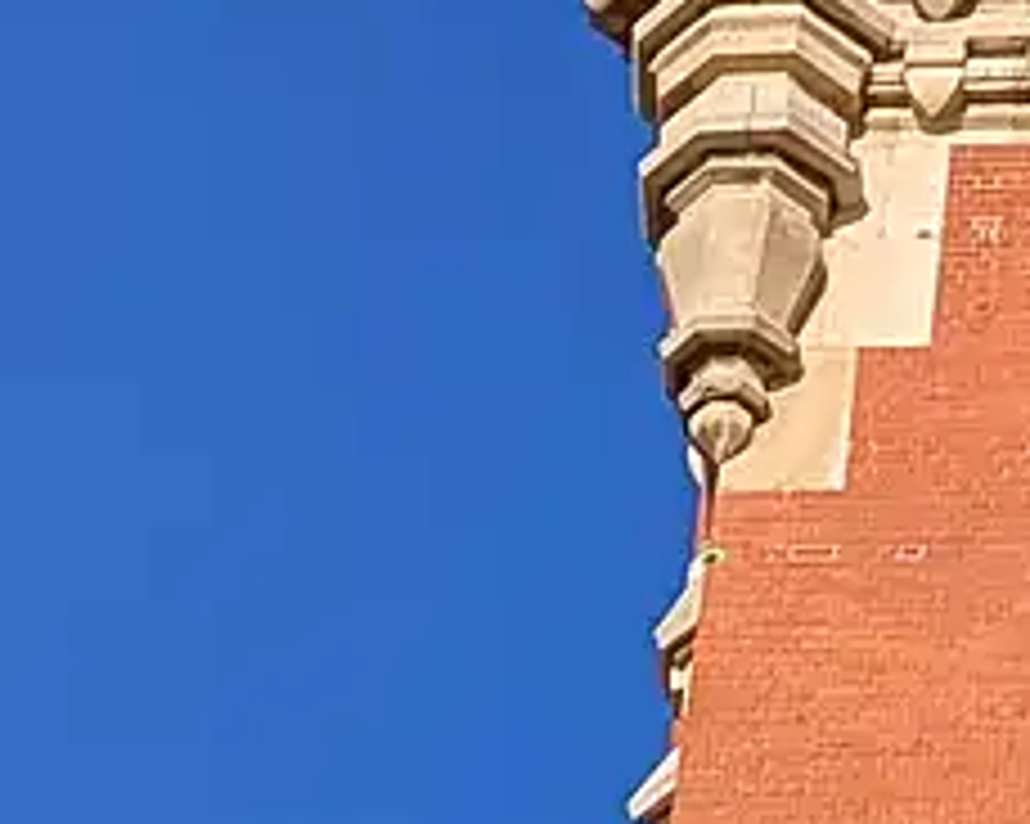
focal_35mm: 268
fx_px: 8166
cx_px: 1579
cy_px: -905
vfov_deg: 5.6
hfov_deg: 7.1
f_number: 1.68
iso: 19
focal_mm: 6.9
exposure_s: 1/1577
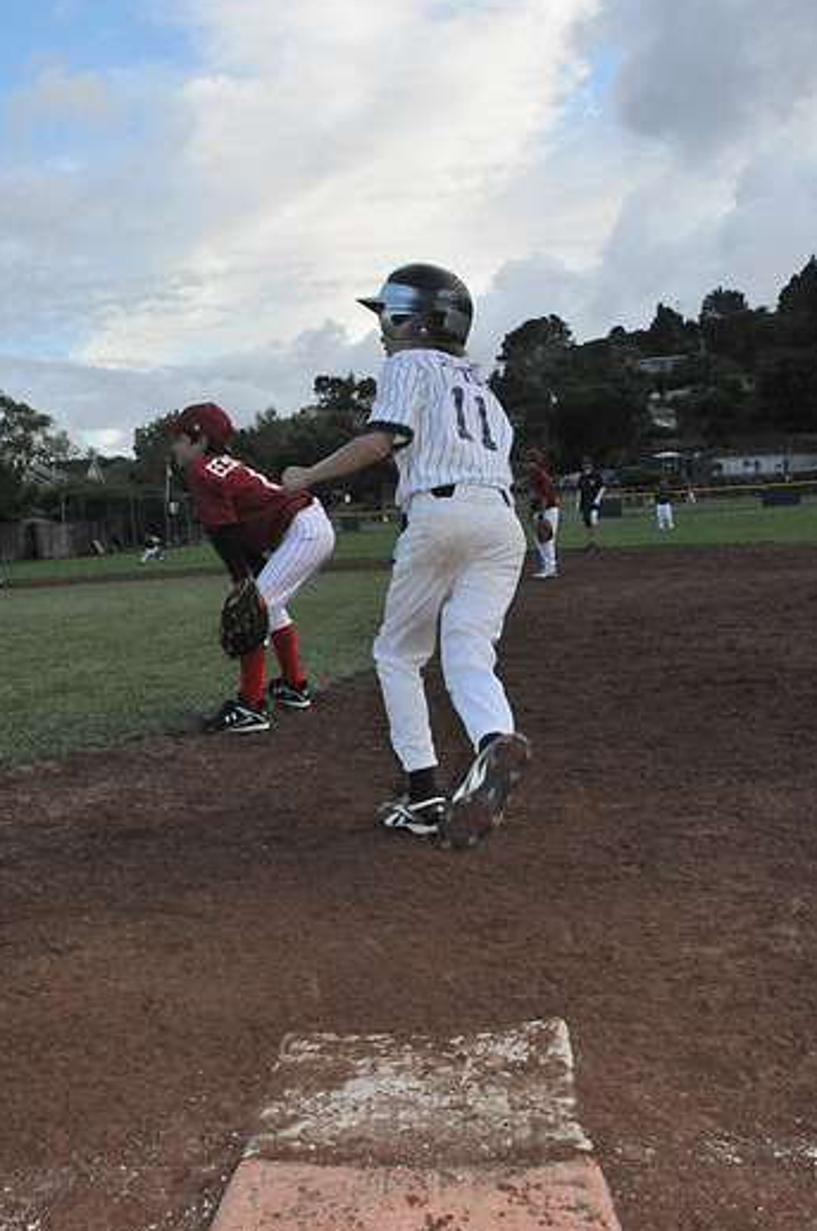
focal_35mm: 37
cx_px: 375
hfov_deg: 35.8
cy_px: 564
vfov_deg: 51.9
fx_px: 1264
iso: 1600
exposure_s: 1/250
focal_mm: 22
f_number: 16
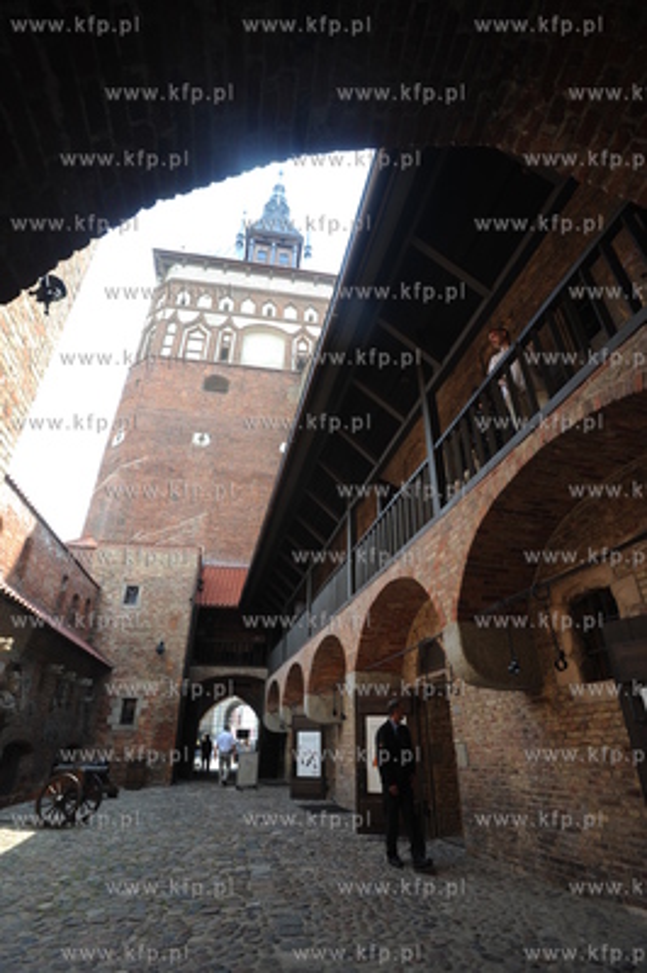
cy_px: 486
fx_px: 459
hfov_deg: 70.3
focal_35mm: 17
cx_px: 324
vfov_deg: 93.3
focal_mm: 17
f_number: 8
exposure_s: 1/50
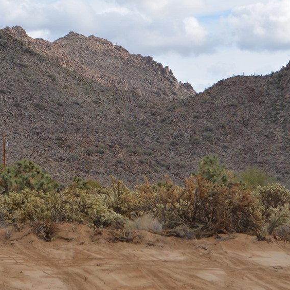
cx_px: 47
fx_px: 1278
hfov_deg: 12.9
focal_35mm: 135
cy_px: 125
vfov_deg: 12.9
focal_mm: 55
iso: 100
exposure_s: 1/200
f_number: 10
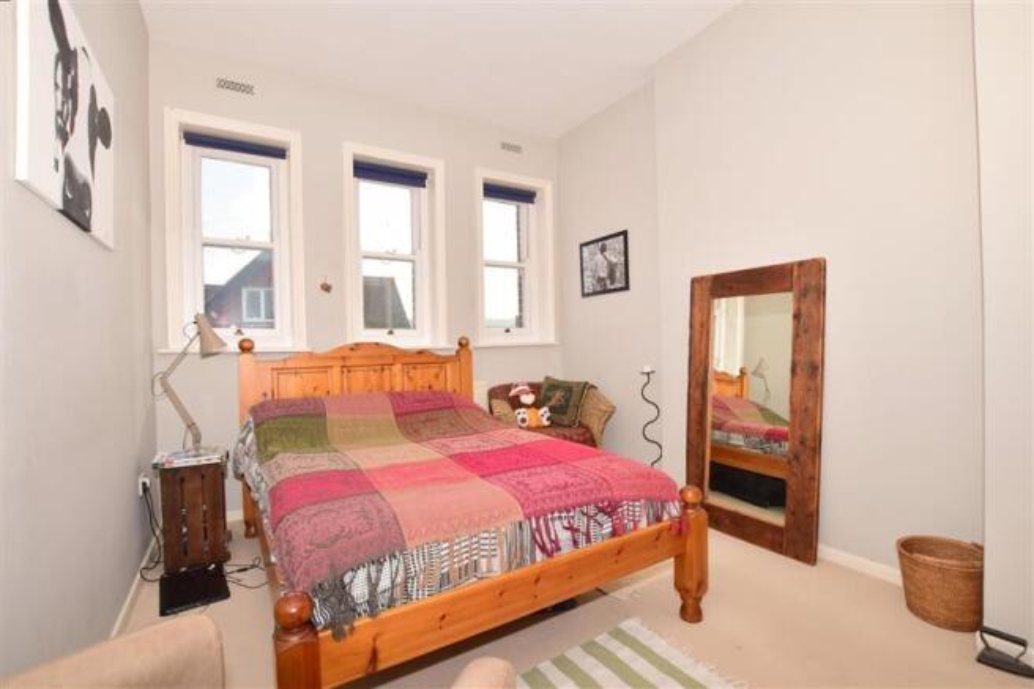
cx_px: 517
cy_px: 344
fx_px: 431
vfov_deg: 77.3
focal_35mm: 15
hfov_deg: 100.4
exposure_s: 1/200
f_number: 11
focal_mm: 10
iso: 400
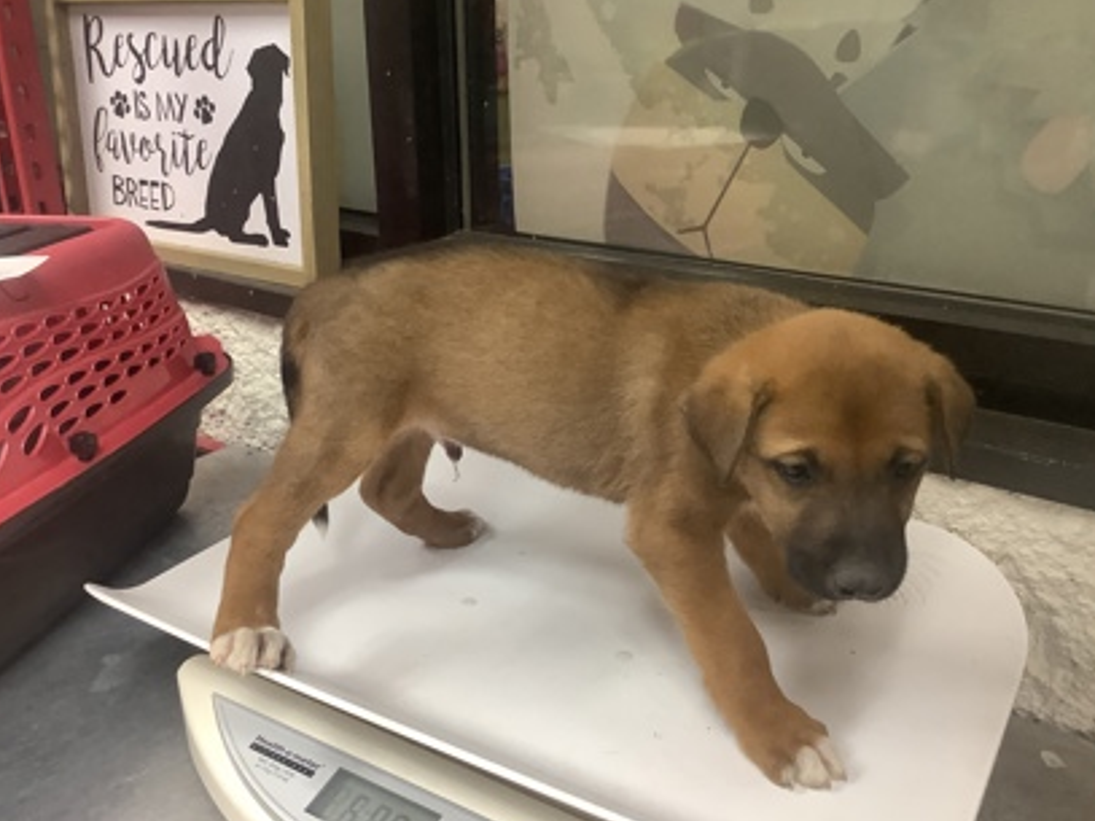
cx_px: 538
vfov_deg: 44.1
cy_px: 410
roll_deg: +0.9
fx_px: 1012
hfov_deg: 56.8
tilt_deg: -19.9
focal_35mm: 32
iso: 200
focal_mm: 3.3
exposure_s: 1/60
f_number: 2.4
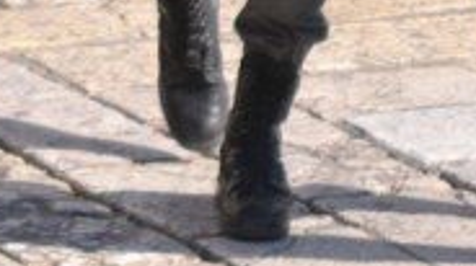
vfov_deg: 0.7
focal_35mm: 1644
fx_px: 20726
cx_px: 168
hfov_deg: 1.3
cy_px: -356
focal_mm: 200
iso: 800
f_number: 5.6
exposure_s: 1/1600
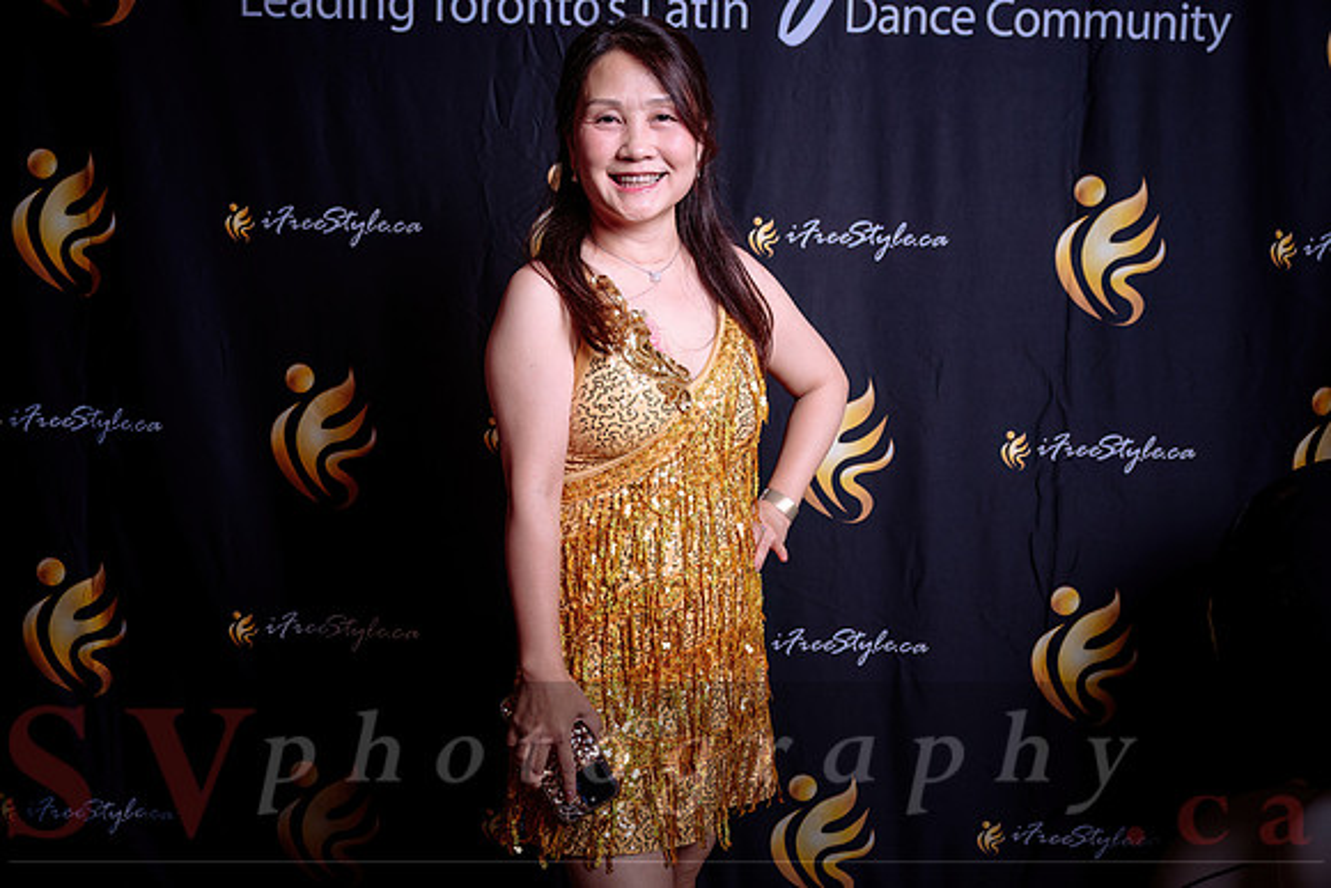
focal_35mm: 45
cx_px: 666
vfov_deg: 29.9
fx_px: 1664
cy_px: 444
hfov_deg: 43.6
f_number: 4
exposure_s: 1/160
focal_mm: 45
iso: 125
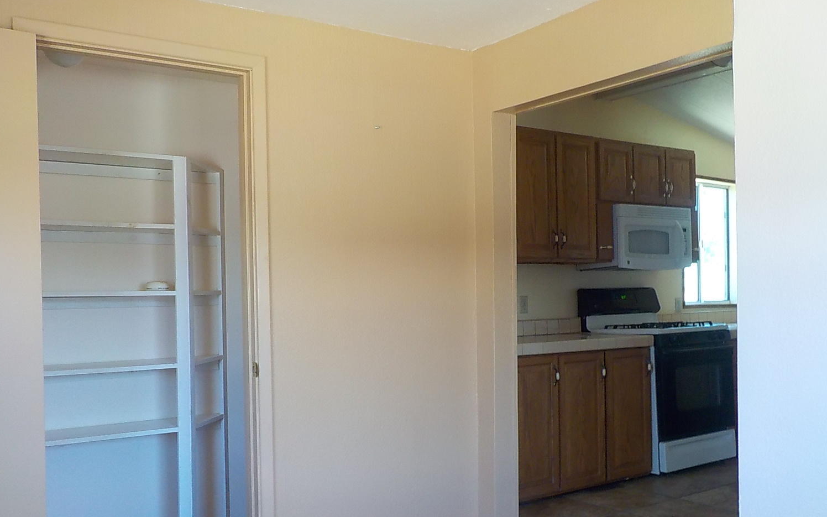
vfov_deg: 37.2
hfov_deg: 56.7
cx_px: 394
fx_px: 766
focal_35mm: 34
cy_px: 301
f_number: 3.3
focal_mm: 4.1
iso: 220
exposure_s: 1/30
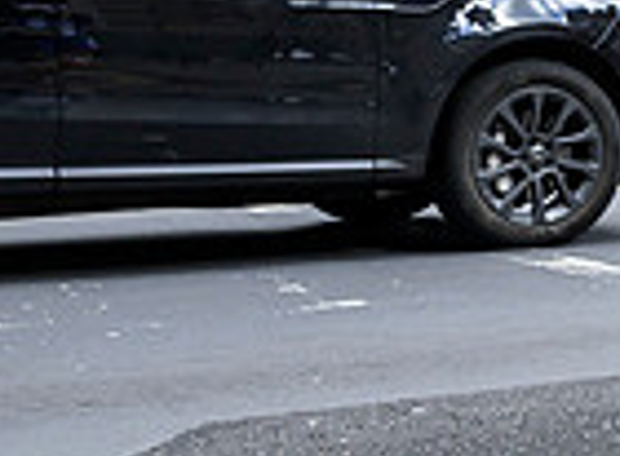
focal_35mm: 115
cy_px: -89
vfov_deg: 12.4
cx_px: 1167
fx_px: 2046
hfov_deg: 14.7
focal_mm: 24
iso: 500
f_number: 5
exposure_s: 1/640
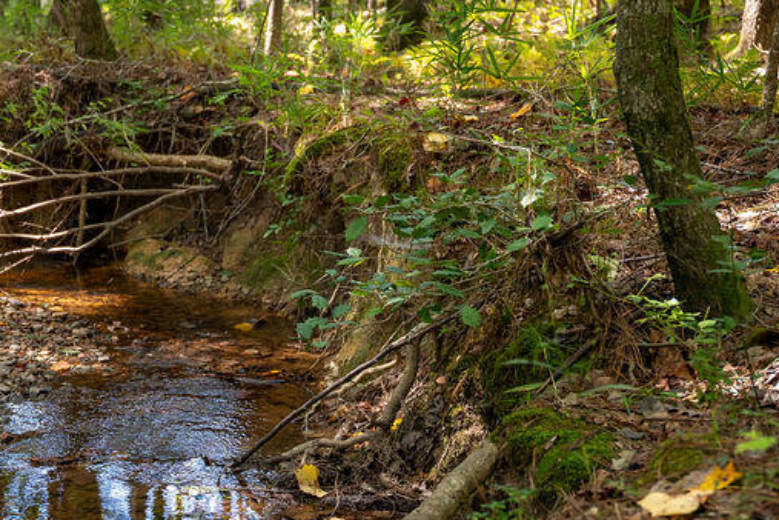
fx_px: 1471
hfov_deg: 28.5
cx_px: 71
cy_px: 448
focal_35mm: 68
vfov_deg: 19.7
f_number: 2.8
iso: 160
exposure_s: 1/250
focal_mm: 30.5
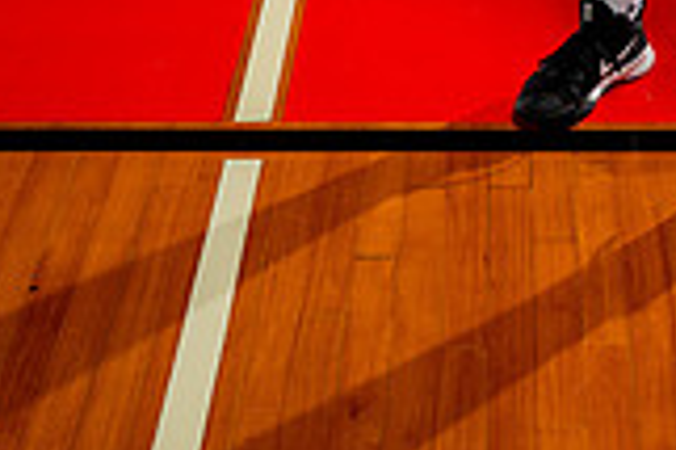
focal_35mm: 95
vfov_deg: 12.5
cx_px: 571
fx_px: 1782
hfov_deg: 21.1
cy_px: -475
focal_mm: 34
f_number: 8
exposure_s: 1/250
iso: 100
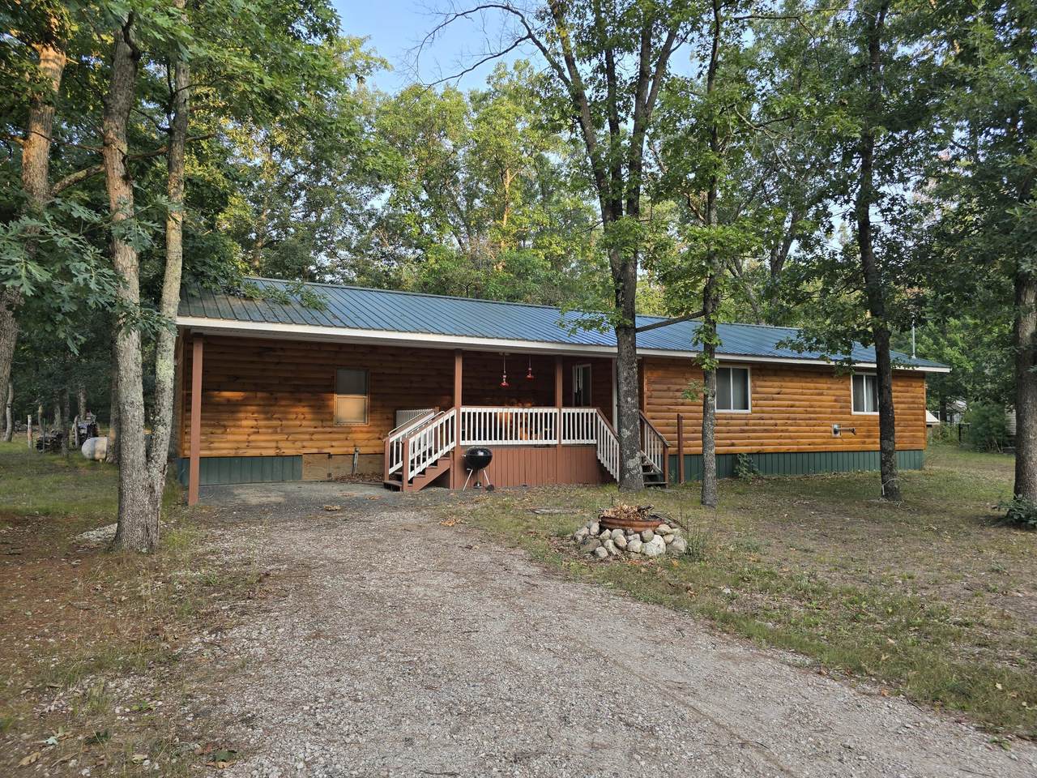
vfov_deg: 58.9
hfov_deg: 73.9
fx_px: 689
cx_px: 518
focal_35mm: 23
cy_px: 389
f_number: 1.7
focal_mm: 6.3
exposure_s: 1/180
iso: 20
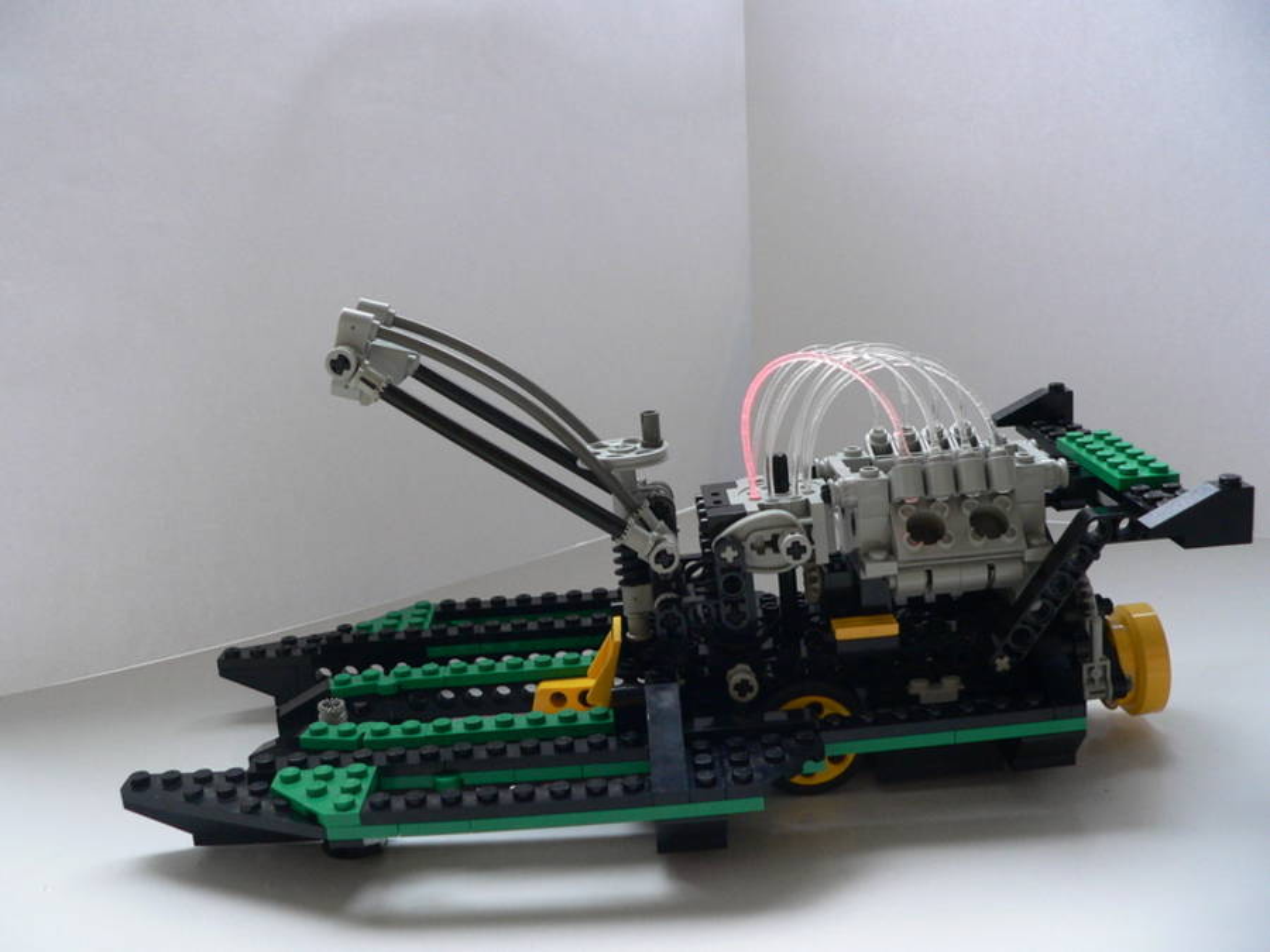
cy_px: 476
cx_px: 635
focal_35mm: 36
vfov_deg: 39.7
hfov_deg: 51.4
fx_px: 1321
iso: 200
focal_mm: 6
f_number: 2.8
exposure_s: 1/40
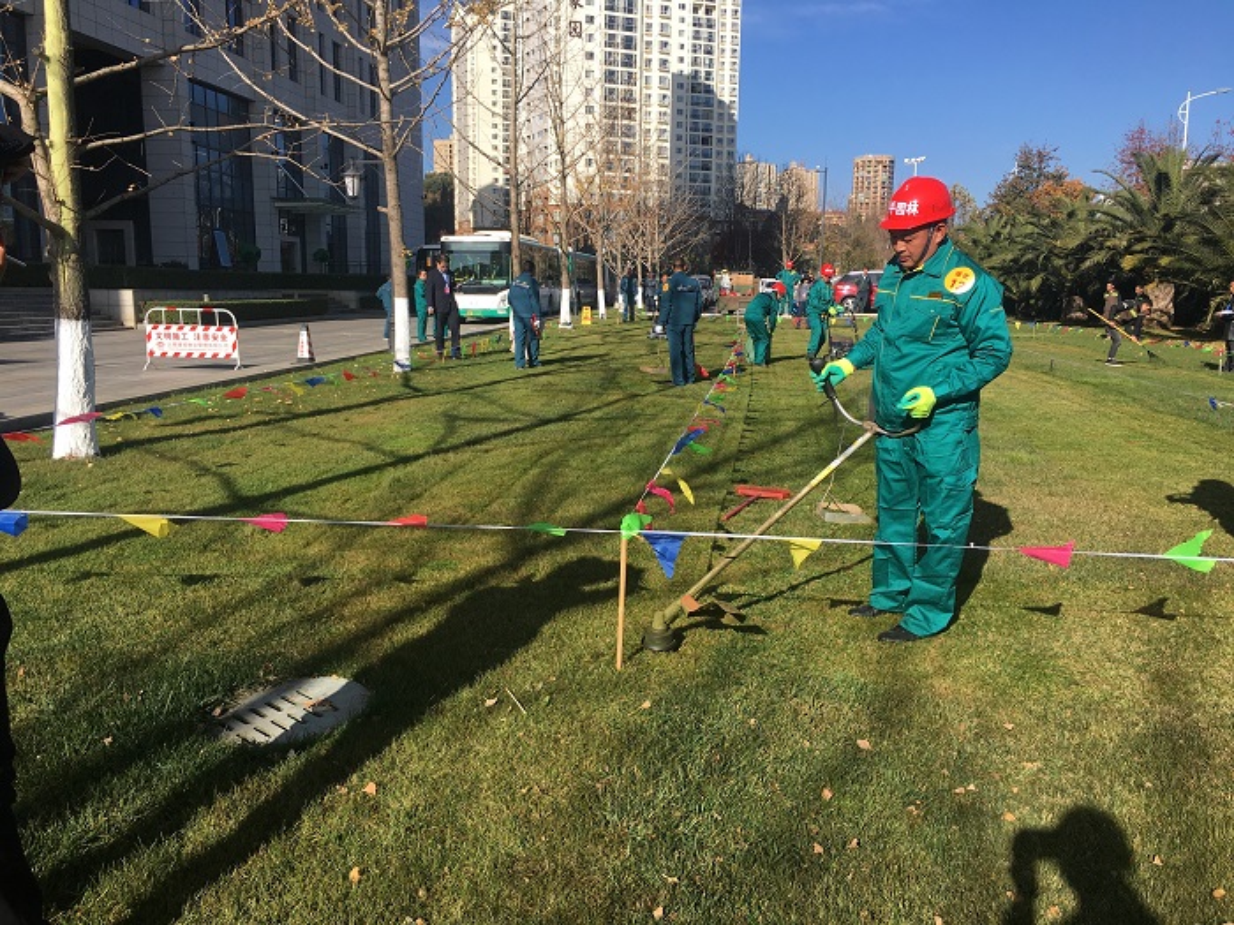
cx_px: 617
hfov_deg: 61.7
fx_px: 1034
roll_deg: -0.1
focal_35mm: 29
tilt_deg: -8.2
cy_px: 462
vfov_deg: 48.2
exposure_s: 1/1451
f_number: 2.2
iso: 25
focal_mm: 4.15
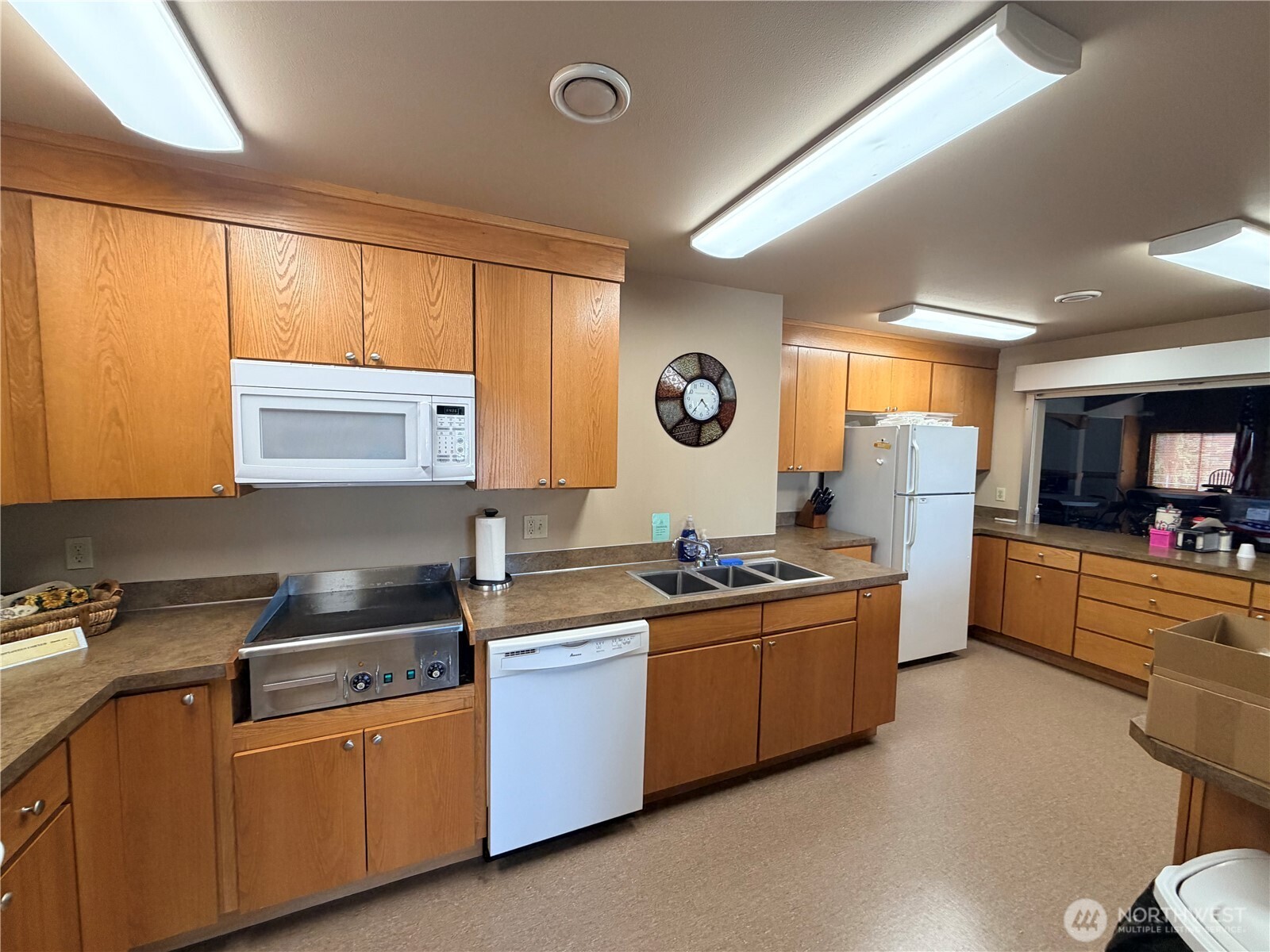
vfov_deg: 85.7
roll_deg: -0.5
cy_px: 476
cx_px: 635
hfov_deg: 102.1
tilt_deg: -3.8
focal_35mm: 14
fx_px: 514
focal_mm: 2.22
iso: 200
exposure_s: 1/121
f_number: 2.2
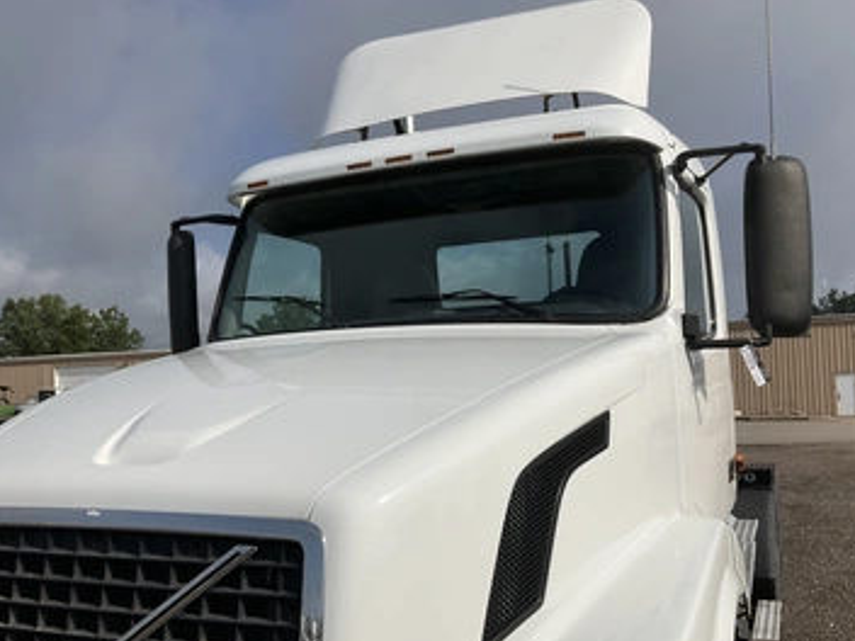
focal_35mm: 33
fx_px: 815
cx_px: 481
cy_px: 362
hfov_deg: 55.2
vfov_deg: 42.9
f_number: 1.8
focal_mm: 3
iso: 25
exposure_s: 1/5814
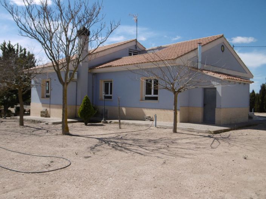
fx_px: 246
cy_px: 100
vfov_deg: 44.1
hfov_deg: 56.8
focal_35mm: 32
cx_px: 133
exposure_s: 1/250
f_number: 8.8
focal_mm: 5.8
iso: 100
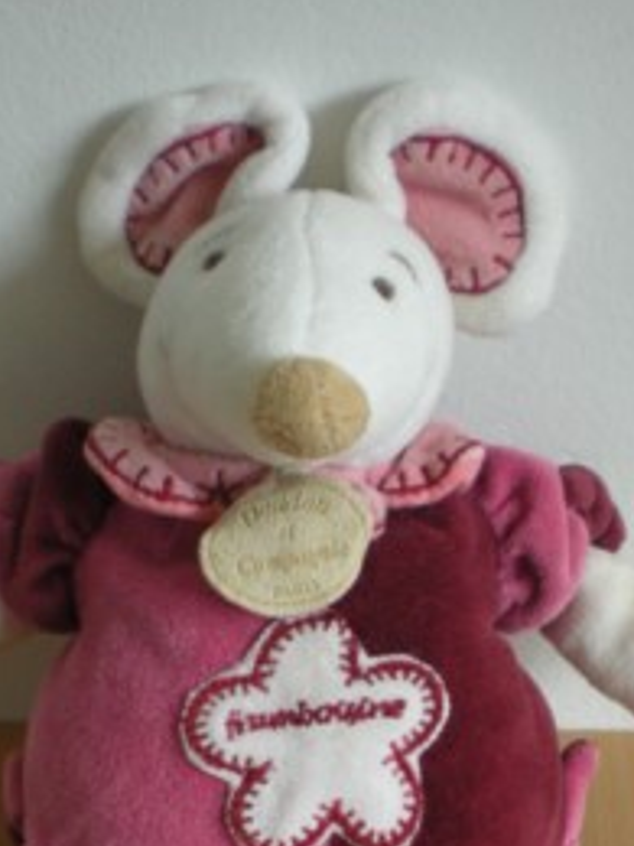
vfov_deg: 24.6
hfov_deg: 19.4
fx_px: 1856
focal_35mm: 76
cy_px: 826
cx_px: 387
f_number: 3.1
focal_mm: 6.3
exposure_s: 1/21.3
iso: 200
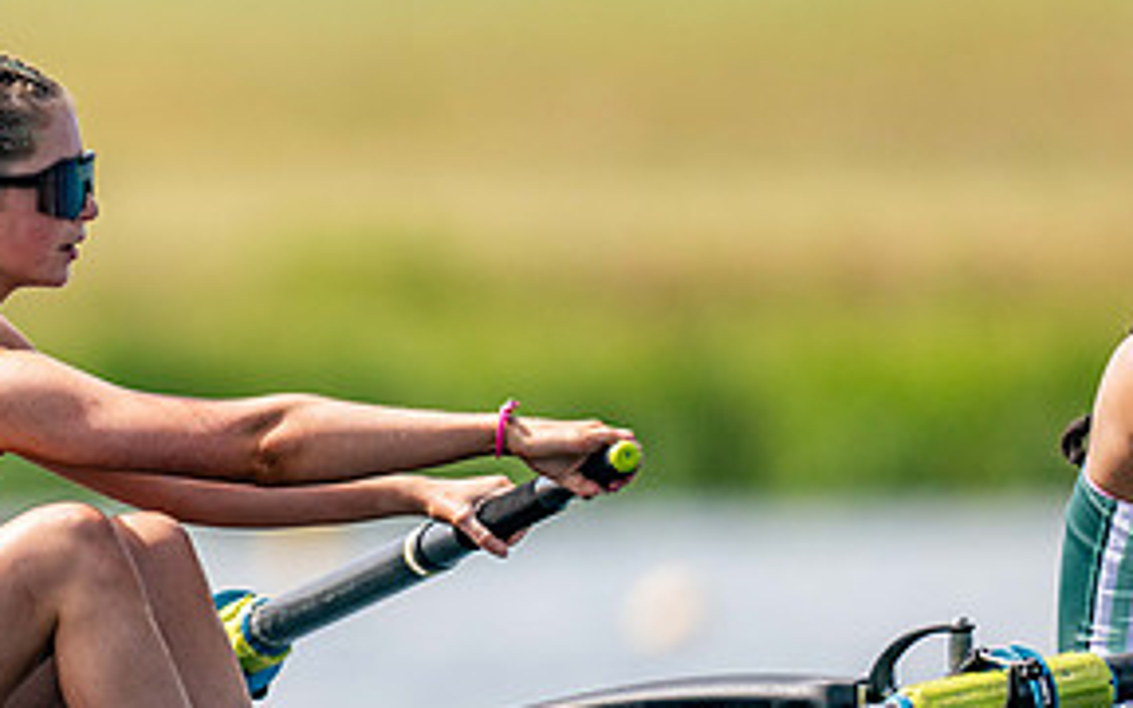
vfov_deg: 1.1
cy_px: 407
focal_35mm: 1231
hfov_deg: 1.7
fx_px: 38011
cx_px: 201
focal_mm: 600
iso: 200
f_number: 4
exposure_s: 1/2500
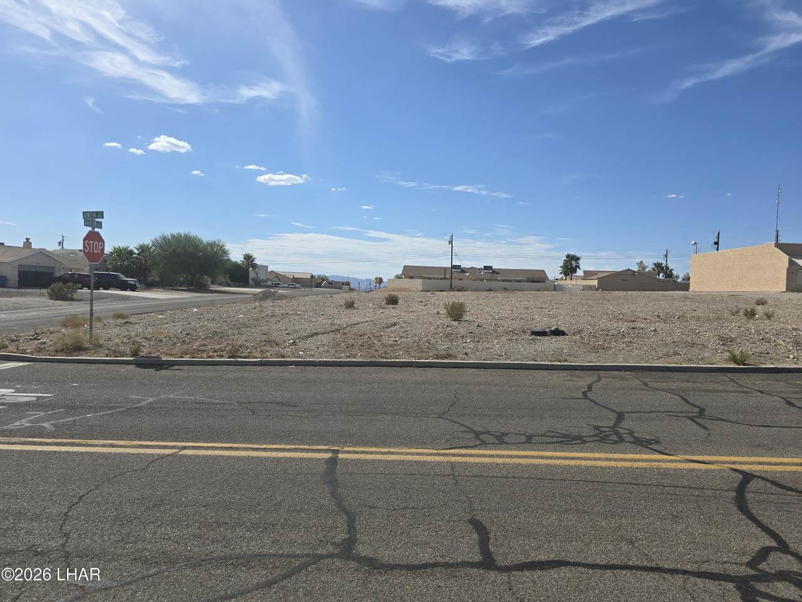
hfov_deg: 73.9
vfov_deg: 58.9
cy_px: 301
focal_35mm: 23
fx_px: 533
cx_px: 401
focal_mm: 6.3
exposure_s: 1/1265
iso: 12
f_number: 1.7
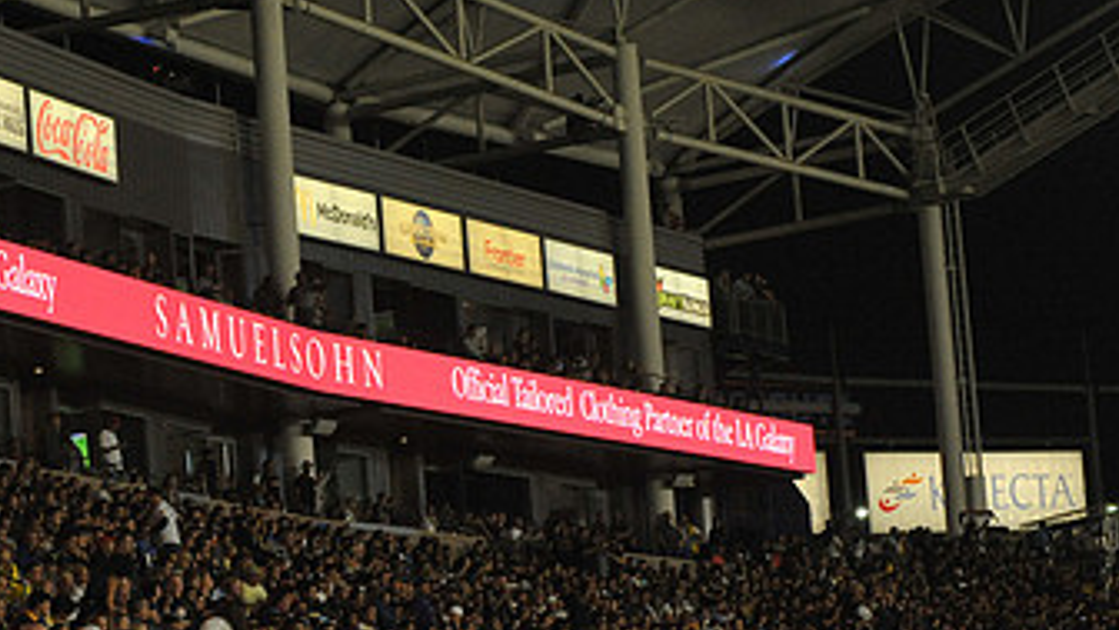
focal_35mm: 148
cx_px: 200
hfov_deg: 14.4
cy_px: 330
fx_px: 4391
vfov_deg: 8.2
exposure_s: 1/250
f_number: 8
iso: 3200
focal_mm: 82
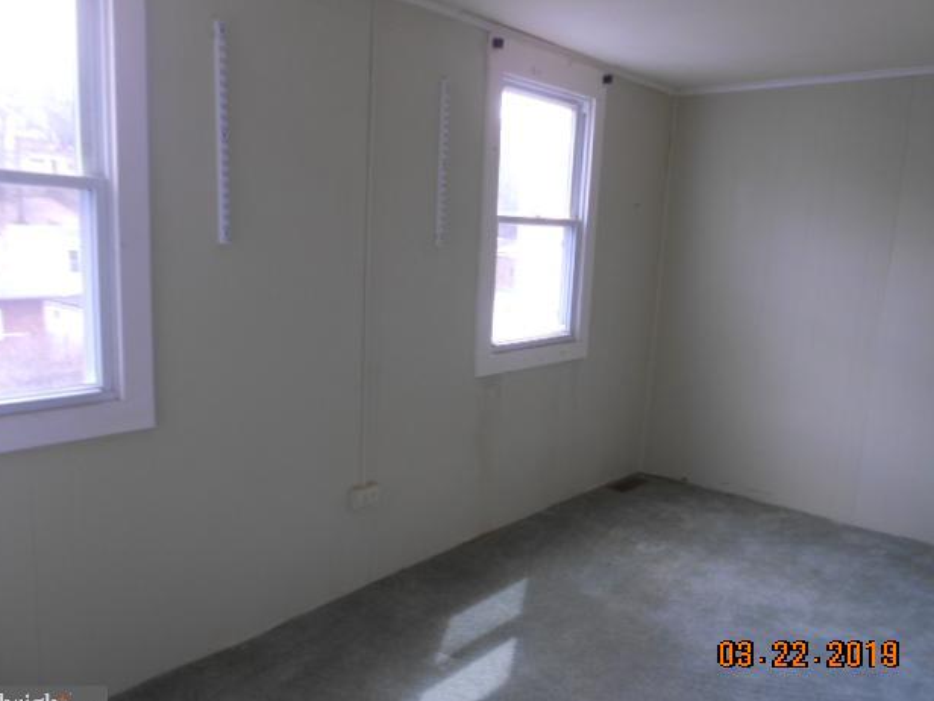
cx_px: 475
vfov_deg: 51.3
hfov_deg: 65.3
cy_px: 361
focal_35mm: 27
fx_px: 729
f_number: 3.2
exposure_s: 1/40
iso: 80
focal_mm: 4.6
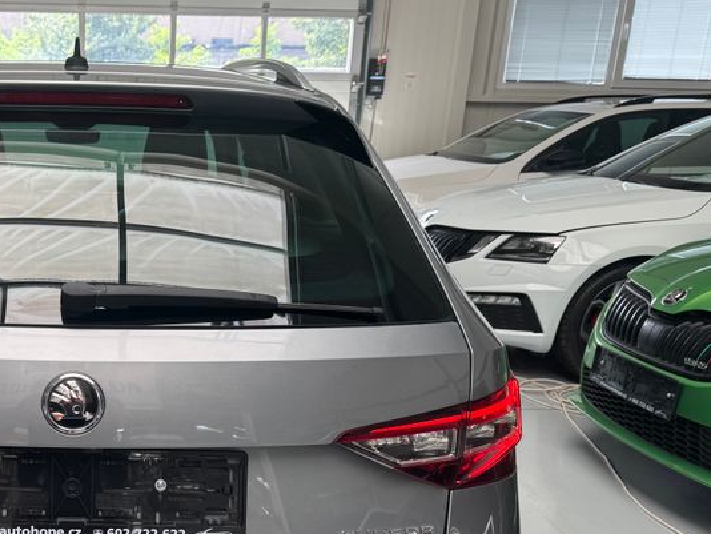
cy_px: 422
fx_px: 945
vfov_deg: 30.8
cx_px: 91
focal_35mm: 46
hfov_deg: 38.8
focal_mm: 6.76
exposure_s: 1/121
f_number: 1.78
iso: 80
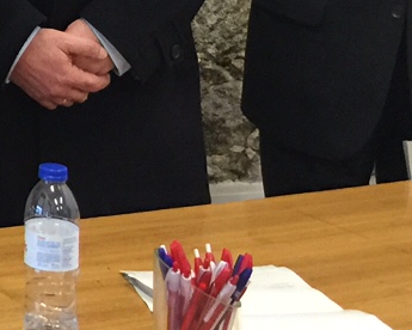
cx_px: -336
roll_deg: -1.4
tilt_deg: -0.5
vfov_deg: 10.9
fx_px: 1634
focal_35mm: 134
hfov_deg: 13.0
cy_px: -238
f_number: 2.2
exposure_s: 1/17
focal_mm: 4.15
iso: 100
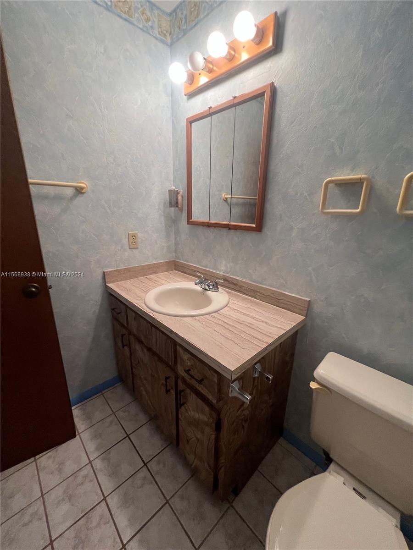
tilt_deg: -12.8
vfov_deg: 106.2
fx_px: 207
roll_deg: -1.4
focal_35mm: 13
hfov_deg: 89.9
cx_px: 206
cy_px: 275
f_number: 1.8
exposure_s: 1/60
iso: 250
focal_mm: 1.57
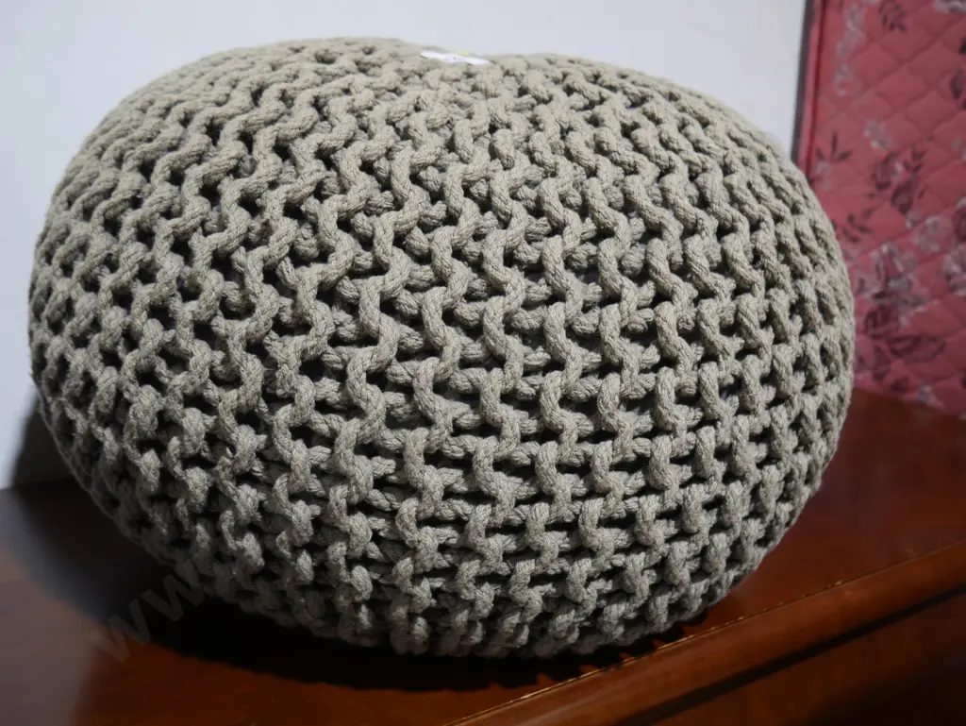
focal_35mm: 34
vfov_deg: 41.8
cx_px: 483
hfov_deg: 53.9
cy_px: 363
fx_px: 949
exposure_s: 1/60
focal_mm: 17
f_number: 4
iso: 400
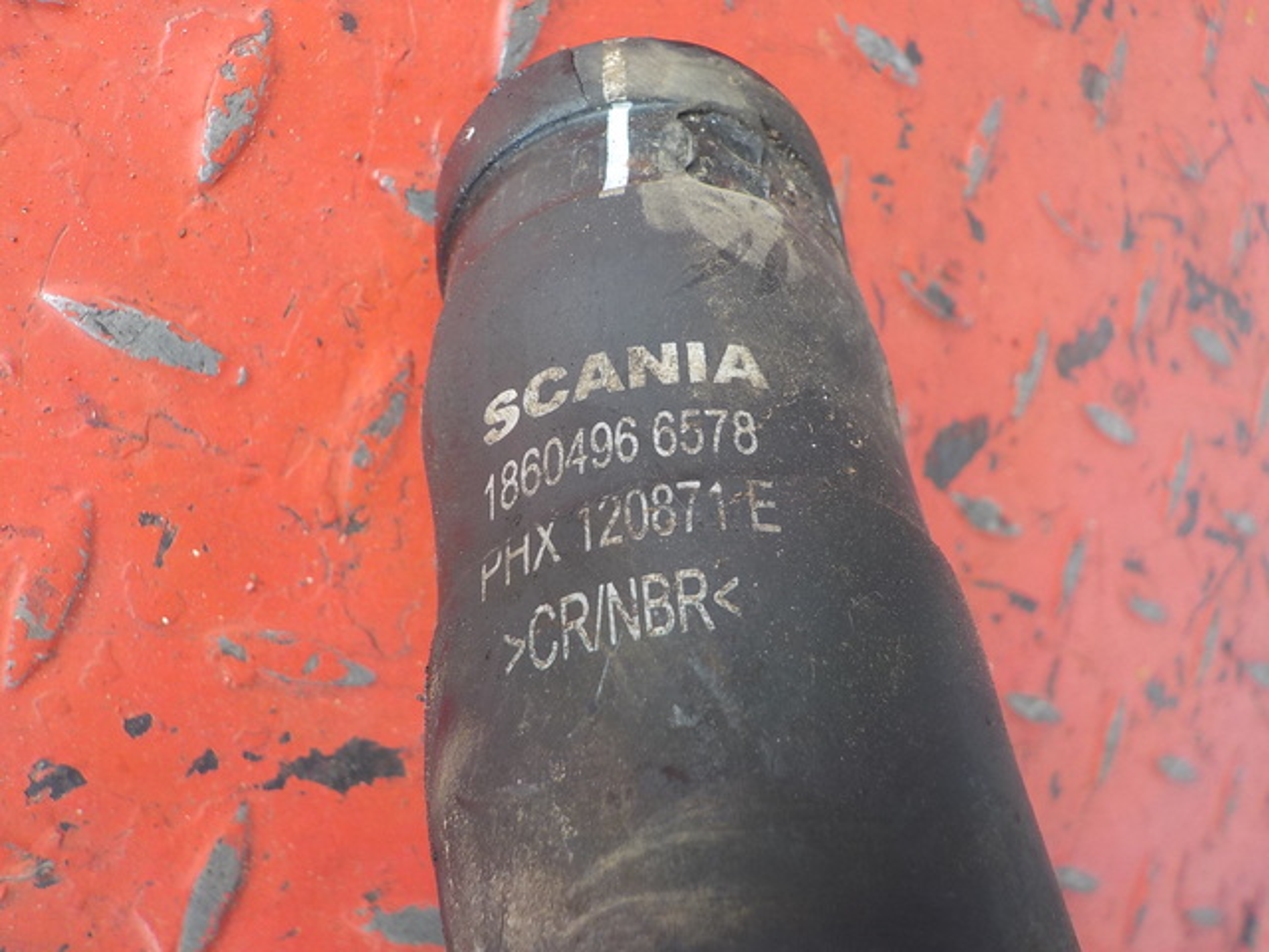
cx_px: 634
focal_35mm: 30
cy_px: 476
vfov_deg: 46.8
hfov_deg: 60.0
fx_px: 1100
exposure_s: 1/30
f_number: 3.3
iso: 125
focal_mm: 4.1
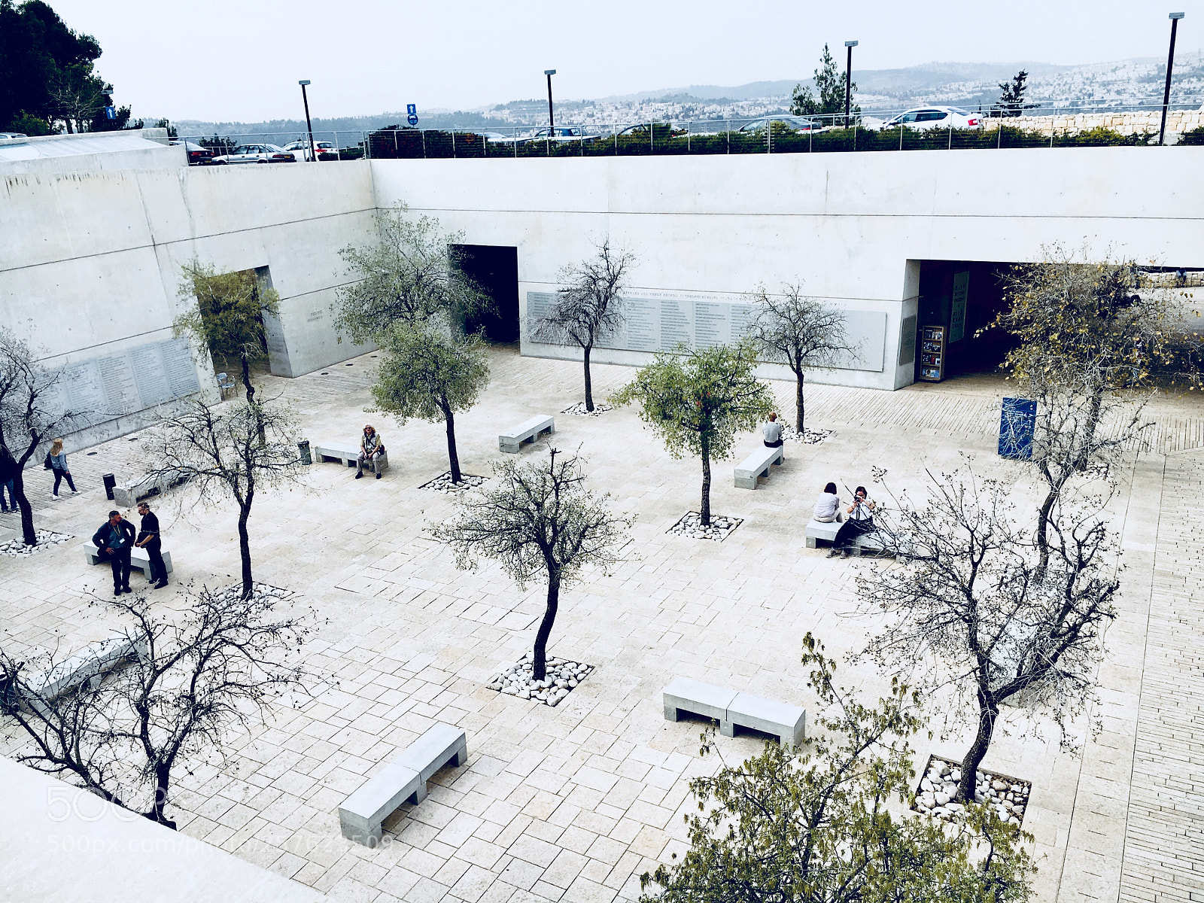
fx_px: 1009
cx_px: 602
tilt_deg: -19.4
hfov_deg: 61.7
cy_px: 452
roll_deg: +2.9
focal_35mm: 29
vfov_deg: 48.2
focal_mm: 4.15
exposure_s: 1/974
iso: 25
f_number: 2.2
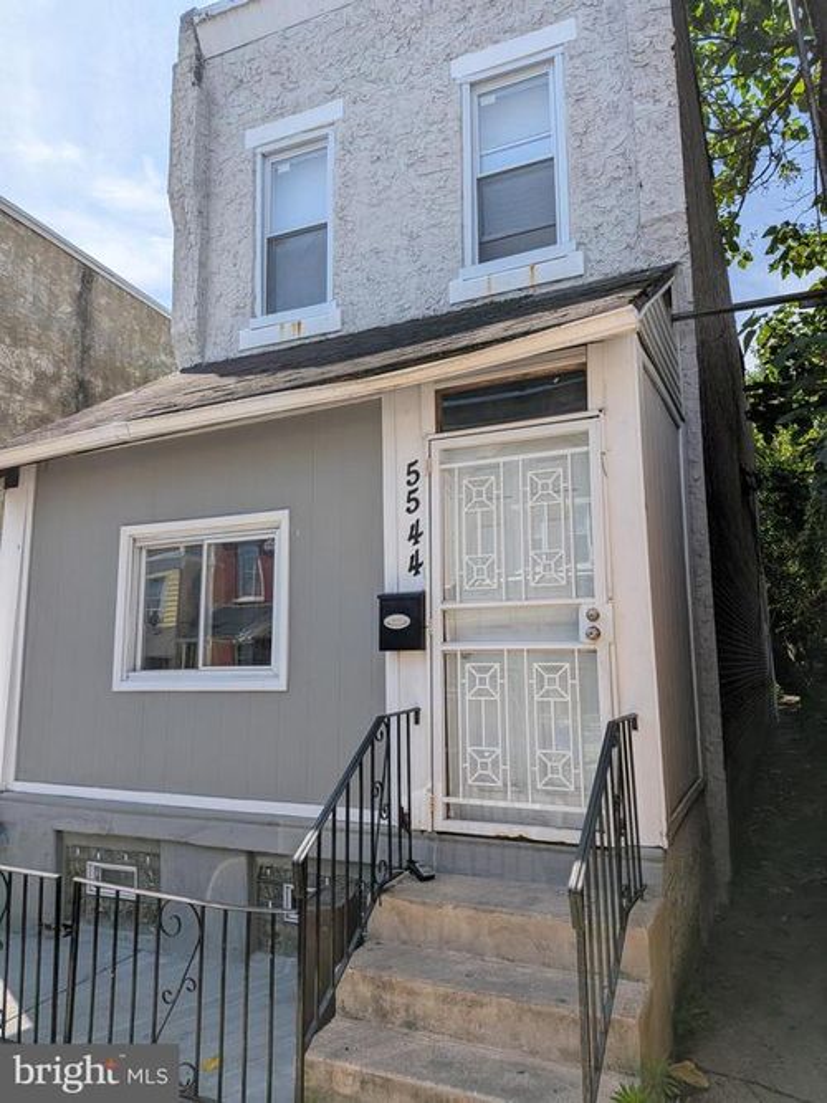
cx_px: 414
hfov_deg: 56.8
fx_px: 765
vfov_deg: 71.6
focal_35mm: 24
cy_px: 552
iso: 35
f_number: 1.7
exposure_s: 1/2037
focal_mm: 4.53
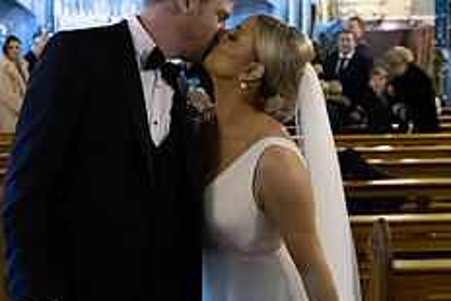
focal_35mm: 60
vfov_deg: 22.7
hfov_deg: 32.9
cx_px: 128
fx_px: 752
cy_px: 158
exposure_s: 1/160
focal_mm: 24
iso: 1250
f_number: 3.5
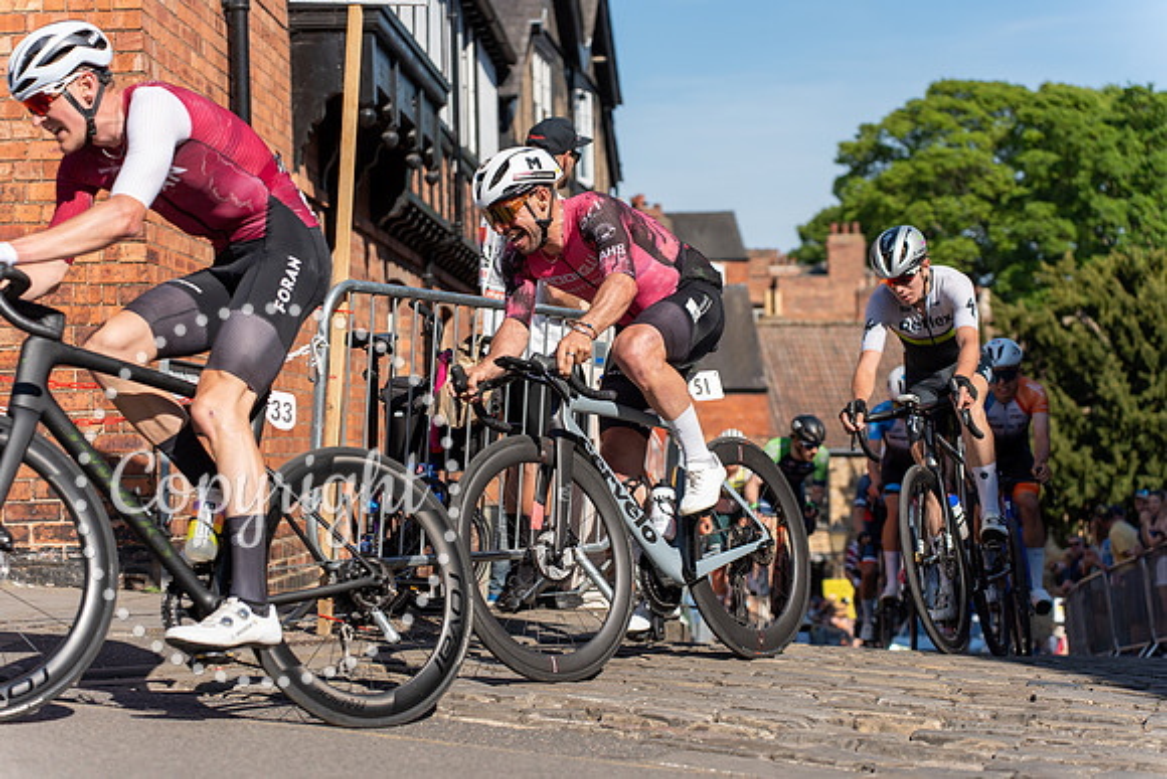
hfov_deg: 27.7
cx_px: 584
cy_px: 390
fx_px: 2367
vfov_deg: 18.7
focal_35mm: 73
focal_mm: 73
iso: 100
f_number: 3.5
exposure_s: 1/1000
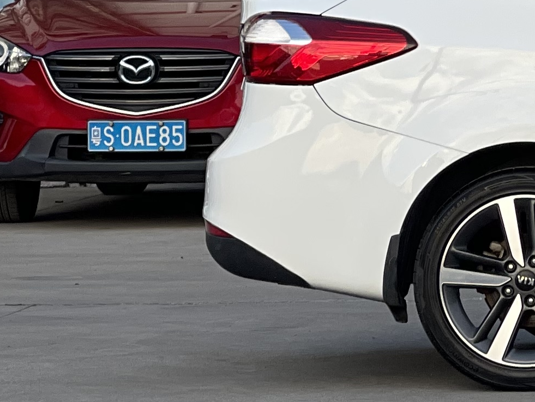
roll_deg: +0.6
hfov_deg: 7.3
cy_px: 101
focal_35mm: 263
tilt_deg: -2.5
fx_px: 4065
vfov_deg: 5.6
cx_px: 1024
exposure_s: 1/579
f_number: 2.2
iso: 32
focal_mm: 7.5
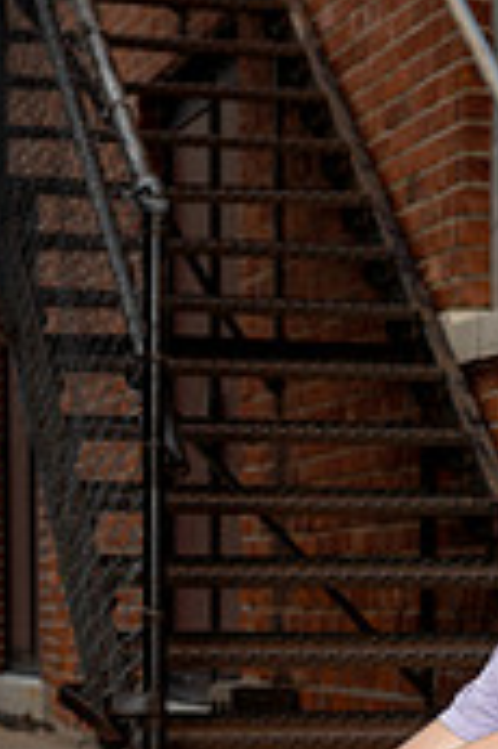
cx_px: 446
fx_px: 2973
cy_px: 823
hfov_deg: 9.5
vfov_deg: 14.1
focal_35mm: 143
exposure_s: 1/160
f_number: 6.3
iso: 100
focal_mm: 55
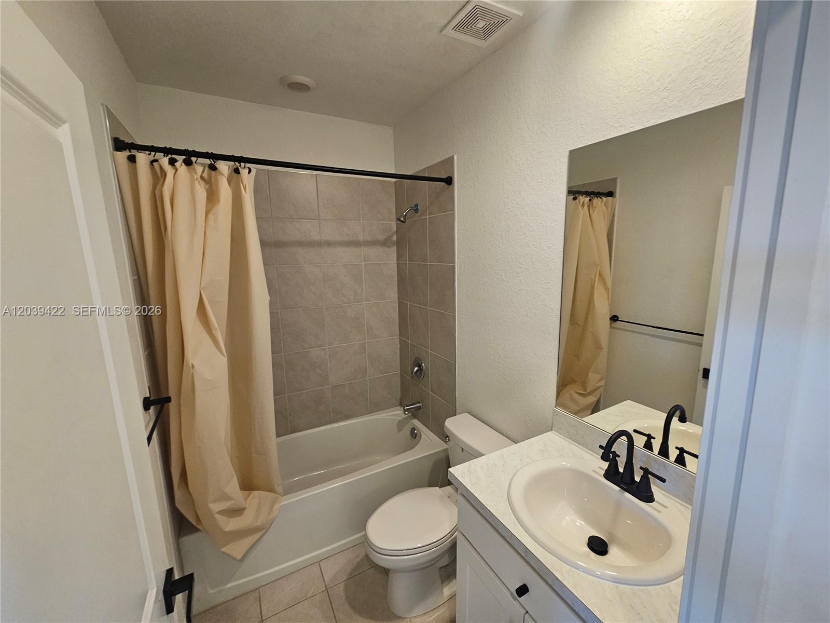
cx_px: 415
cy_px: 312
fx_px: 312
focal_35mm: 13
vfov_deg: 89.9
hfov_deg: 106.2
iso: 160
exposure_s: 1/60
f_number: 2.2
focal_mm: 2.2
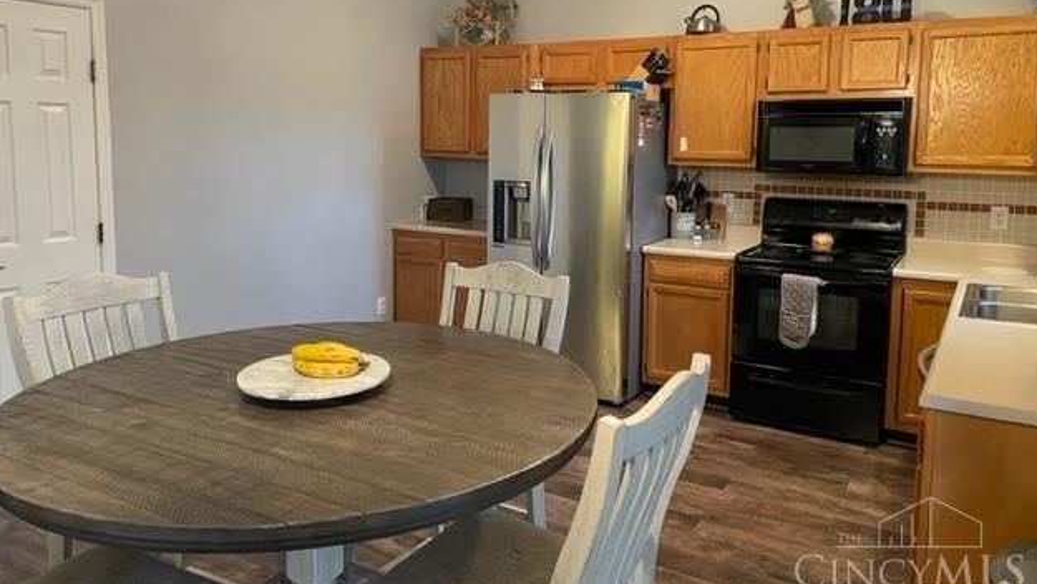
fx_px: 798
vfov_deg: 40.0
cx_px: 518
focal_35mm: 29
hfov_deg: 66.1
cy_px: 231
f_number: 1.6
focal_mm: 4.2
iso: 400
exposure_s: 1/60
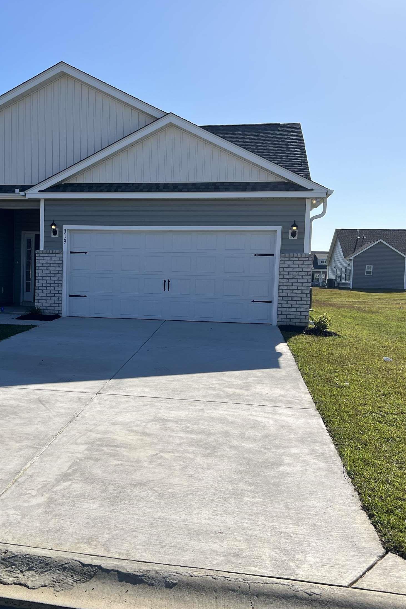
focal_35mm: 38
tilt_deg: -3.1
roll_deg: -1.7
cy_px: 315
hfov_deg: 34.3
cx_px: 98
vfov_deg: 50.7
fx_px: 643
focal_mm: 5.7
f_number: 1.5
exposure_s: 1/5882
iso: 50
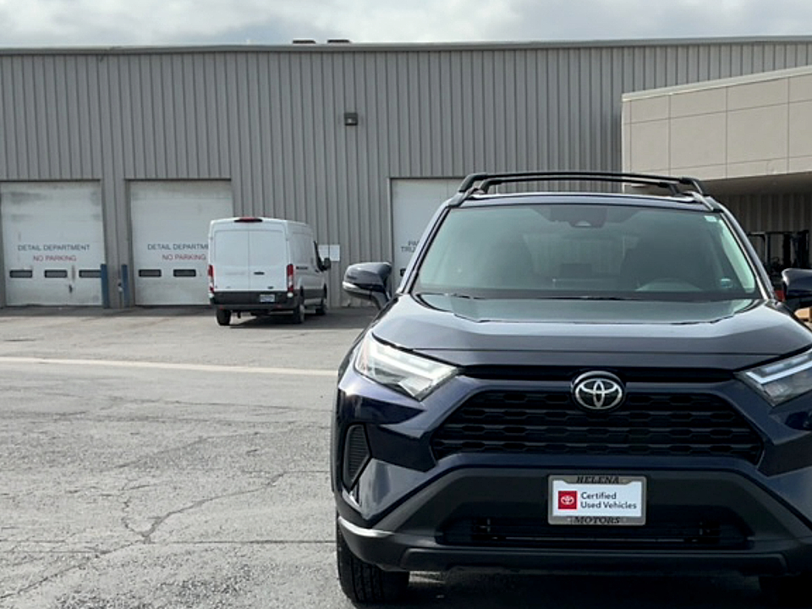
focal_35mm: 50
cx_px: 563
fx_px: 1173
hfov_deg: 37.6
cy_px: 434
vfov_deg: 28.8
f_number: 1.8
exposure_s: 1/1377
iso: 25
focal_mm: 3
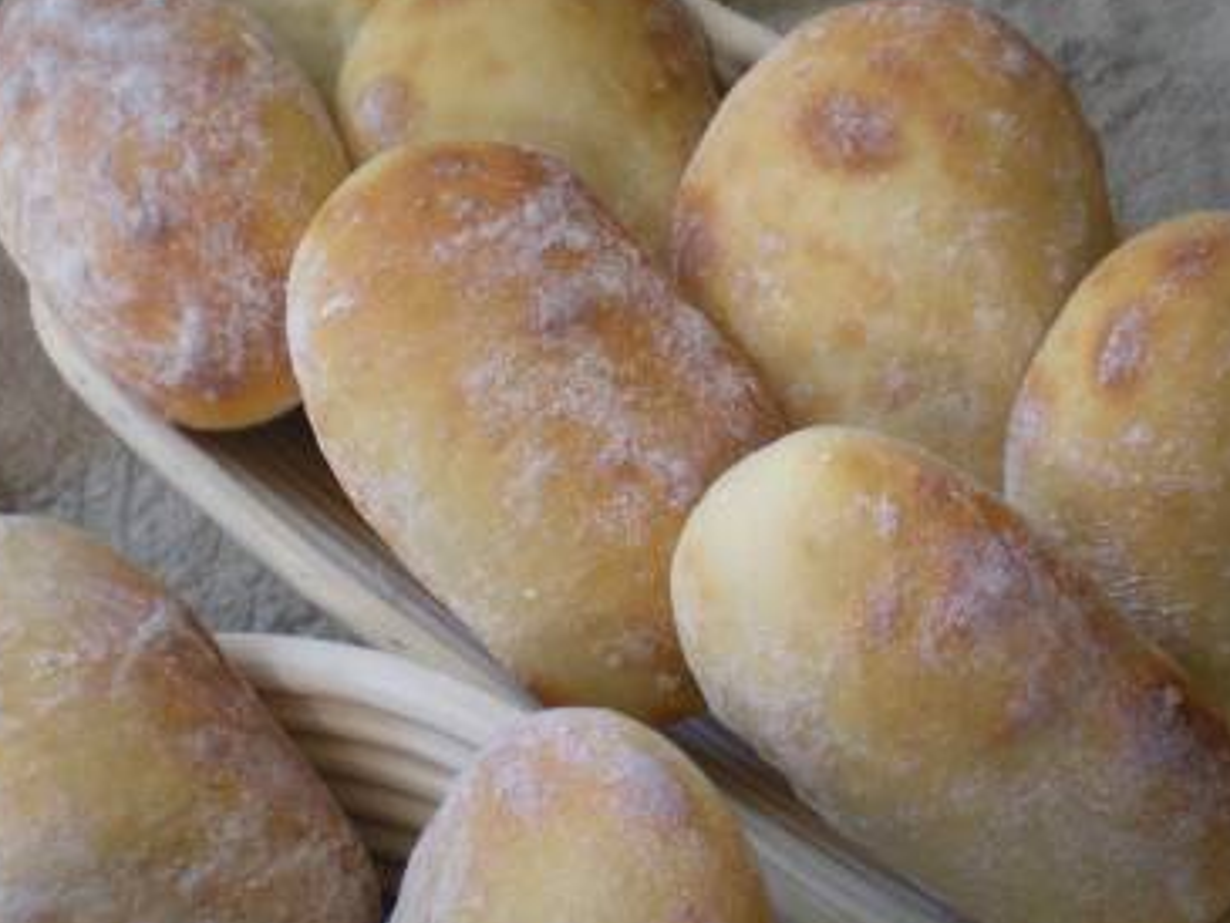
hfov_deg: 36.7
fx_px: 1848
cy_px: 423
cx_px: 738
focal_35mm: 52
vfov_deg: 28.0
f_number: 3.1
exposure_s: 1/57.8
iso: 200
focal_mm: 6.3
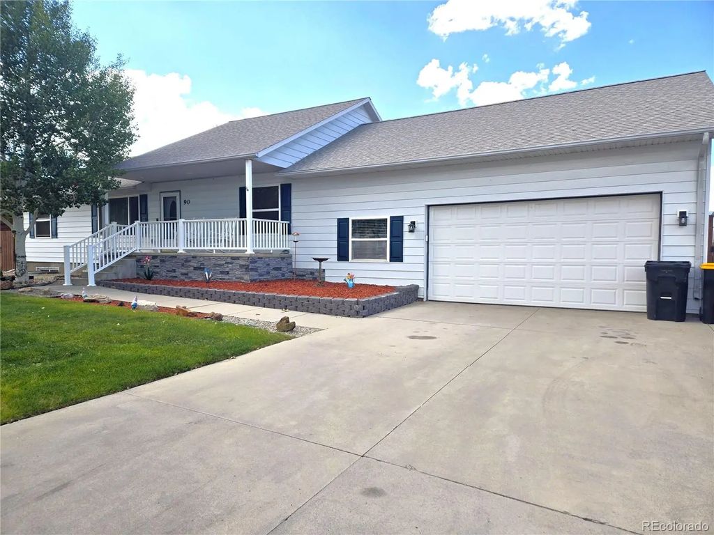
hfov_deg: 73.9
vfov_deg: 58.9
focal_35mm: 23
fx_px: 474
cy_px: 268
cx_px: 357
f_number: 1.8
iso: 25
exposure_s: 1/1332
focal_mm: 5.4
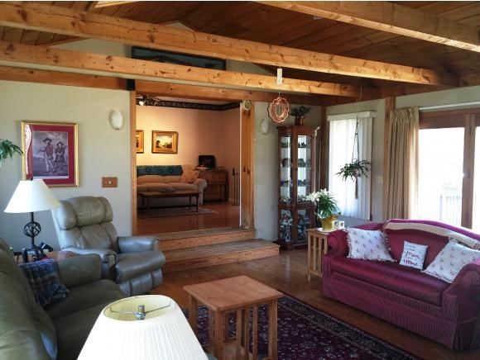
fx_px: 402
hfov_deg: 61.6
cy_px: 180
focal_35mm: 29
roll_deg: -0.2
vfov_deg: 48.3
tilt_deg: -4.3
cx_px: 240
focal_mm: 4.15
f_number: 2.2
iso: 50
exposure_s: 1/15
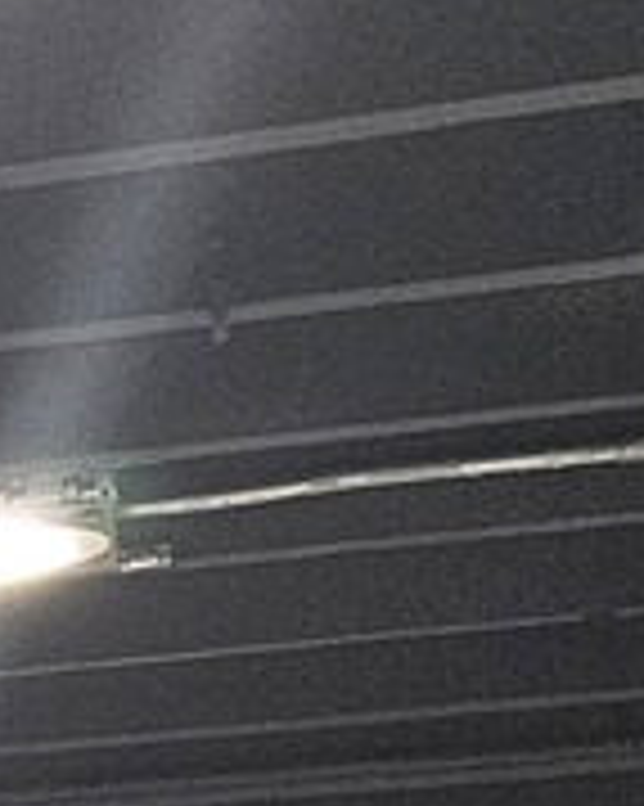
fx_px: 4316
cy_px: 1450
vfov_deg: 10.1
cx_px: -2184
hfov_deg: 6.4
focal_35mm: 181
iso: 500
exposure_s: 1/120
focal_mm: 6.3
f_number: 1.7
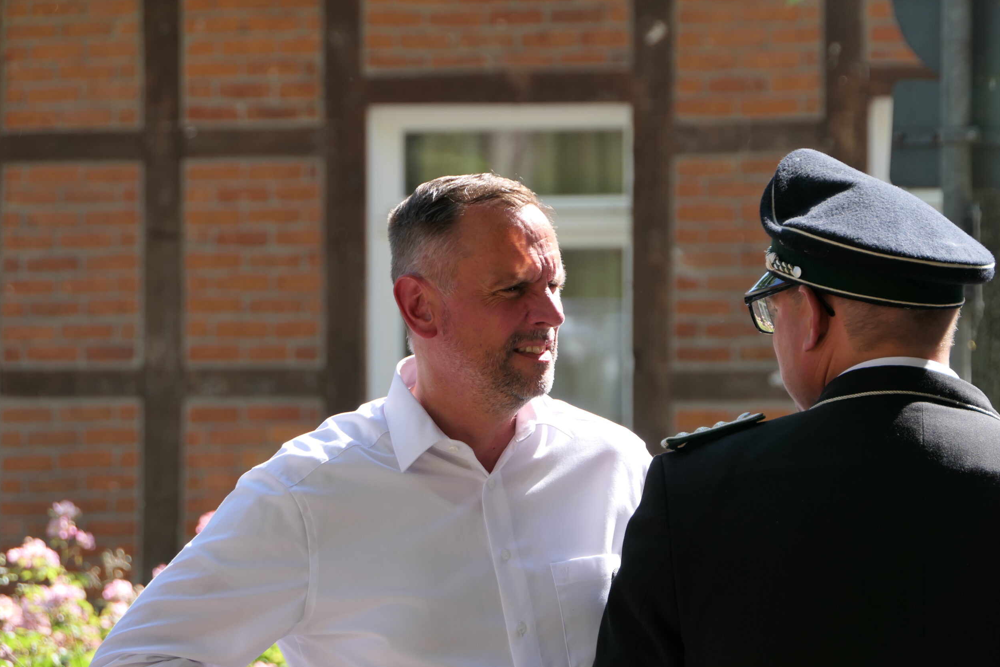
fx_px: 6944
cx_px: 508
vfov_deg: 5.5
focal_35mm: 250
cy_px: 333
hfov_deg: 8.2
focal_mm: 90.3
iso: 125
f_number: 4.4
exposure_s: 1/200
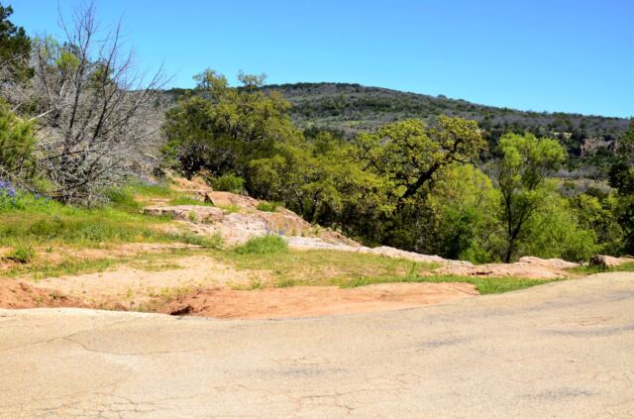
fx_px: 685
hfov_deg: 49.7
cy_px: 210
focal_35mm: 39
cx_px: 317
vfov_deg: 34.0
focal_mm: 26
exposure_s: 1/100
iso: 200
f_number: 16
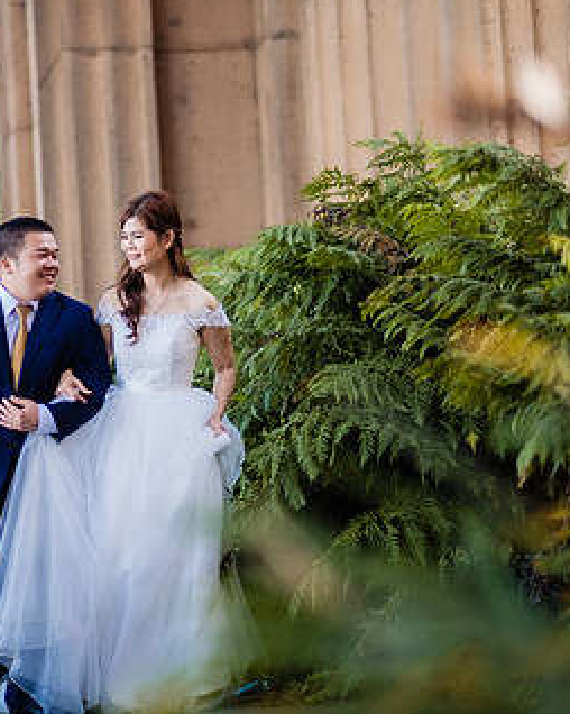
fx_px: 3039
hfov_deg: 10.6
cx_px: 47
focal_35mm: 144
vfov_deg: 13.4
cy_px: 354
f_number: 1.4
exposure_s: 1/400
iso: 160
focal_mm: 56
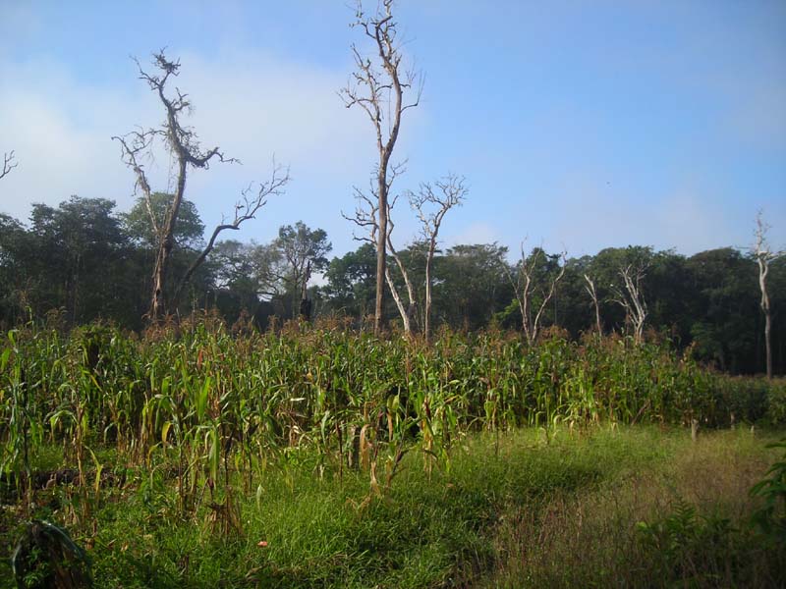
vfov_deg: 37.7
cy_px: 294
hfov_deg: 49.0
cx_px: 393
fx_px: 863
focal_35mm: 38
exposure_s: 1/488
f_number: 3.2
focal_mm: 6.3
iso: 50
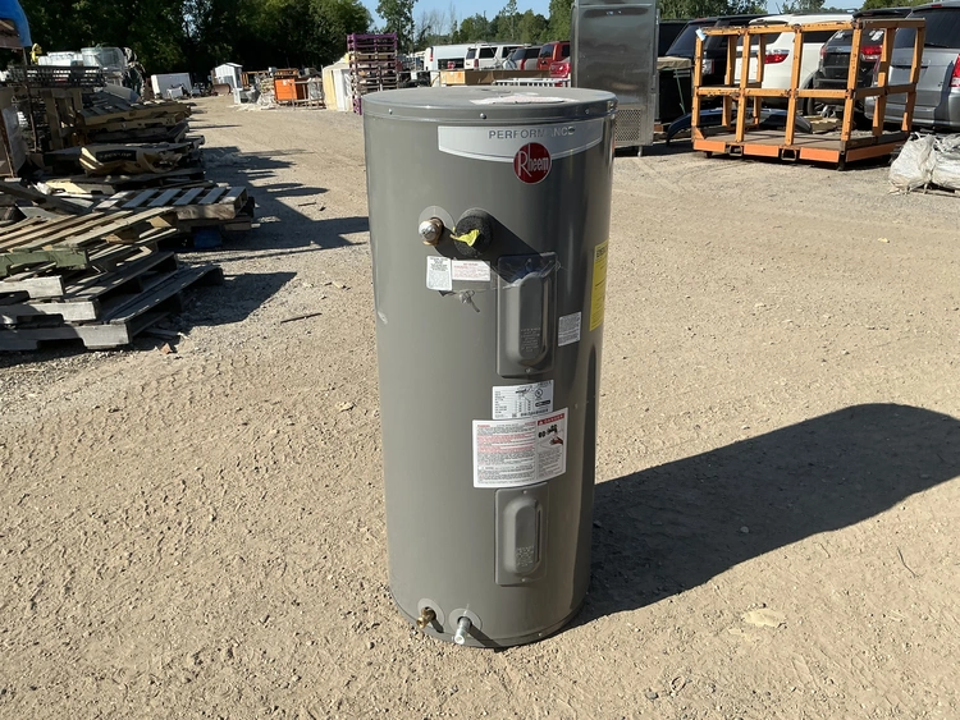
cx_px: 480
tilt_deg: -20.1
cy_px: 360
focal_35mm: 28
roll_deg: +2.7
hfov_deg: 63.4
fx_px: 777
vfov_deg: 49.8
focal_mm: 3
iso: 25
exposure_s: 1/2058
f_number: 1.8
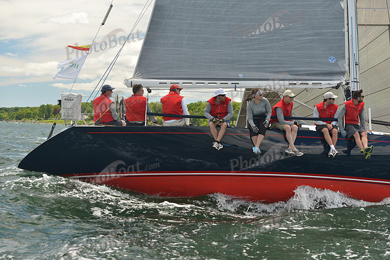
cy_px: 130
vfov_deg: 19.5
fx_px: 758
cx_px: 195
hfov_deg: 28.8
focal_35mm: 70
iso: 400
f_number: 4
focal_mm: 70
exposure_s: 1/800
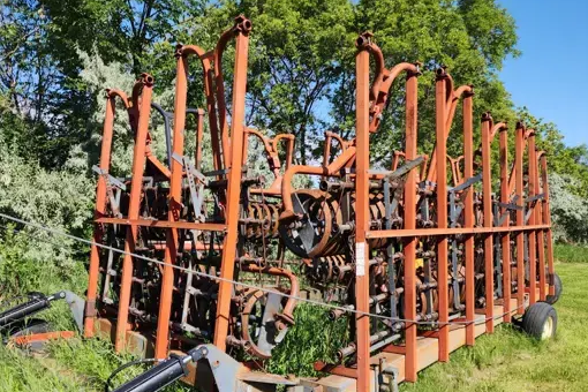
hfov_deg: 61.8
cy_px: 266
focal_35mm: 30
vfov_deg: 42.9
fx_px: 490
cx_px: 263
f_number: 1.8
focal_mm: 6.4
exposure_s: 1/677
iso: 12
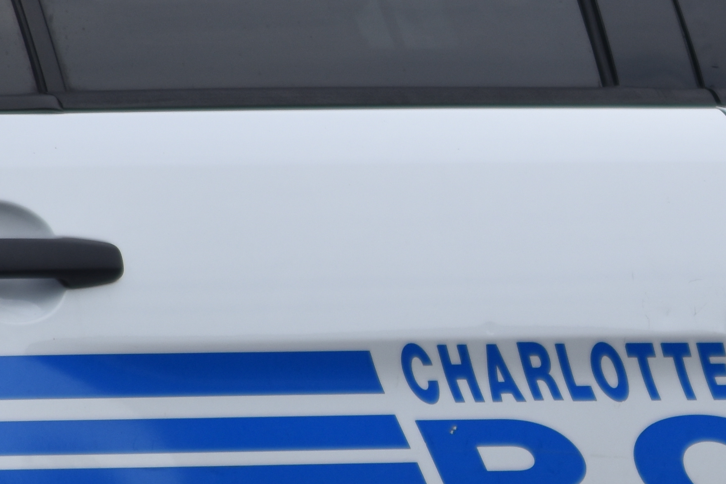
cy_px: 449
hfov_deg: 1.6
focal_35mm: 1330
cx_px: 865
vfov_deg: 1.0
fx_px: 26822
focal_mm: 260
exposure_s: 1/640
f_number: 6.3
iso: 200
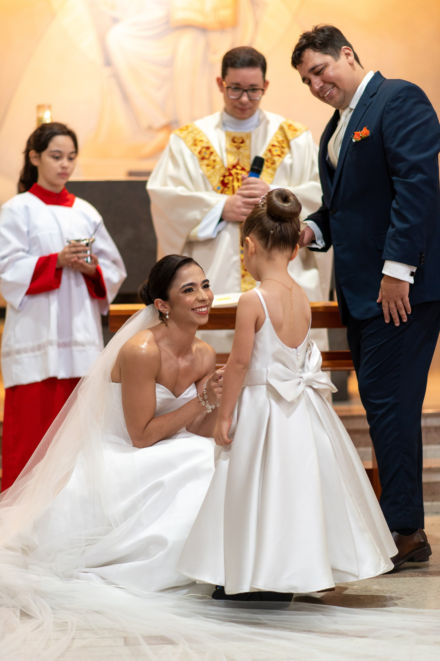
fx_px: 1560
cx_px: 220
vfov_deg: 23.9
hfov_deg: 16.0
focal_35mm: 85
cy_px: 330
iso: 1600
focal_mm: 85
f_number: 2
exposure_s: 1/320
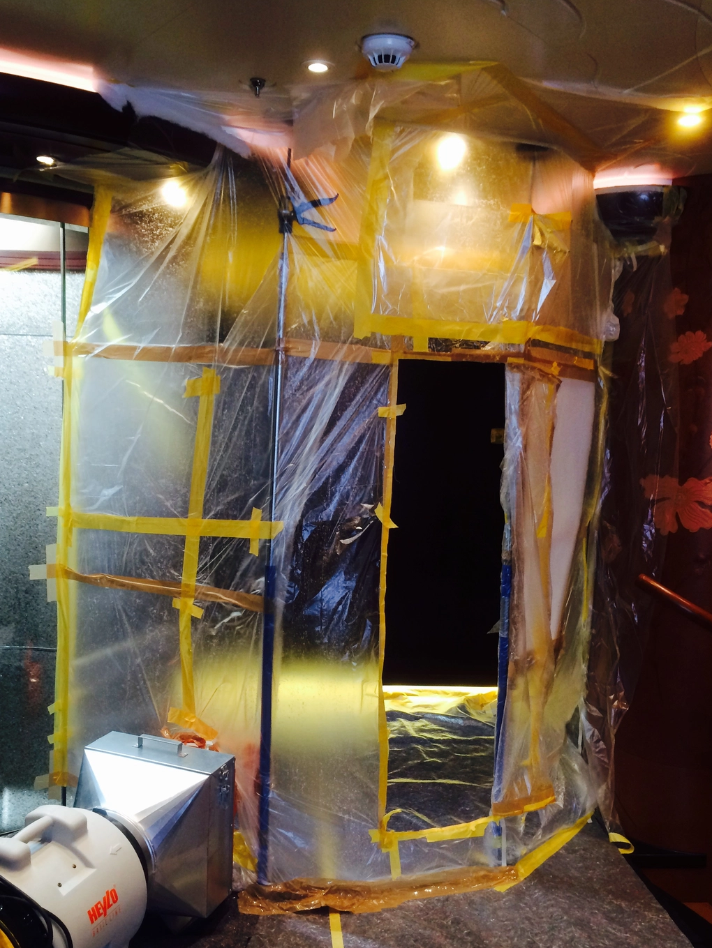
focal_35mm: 32
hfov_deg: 44.1
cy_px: 513
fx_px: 877
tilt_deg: -7.9
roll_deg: -1.9
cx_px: 326
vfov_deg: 56.7
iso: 64
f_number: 2.2
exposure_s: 1/33
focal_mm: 4.15
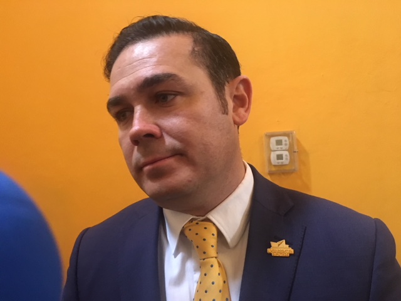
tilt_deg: +4.5
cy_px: 150
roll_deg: +1.0
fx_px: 336
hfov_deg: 61.7
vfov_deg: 48.2
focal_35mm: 29
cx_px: 200
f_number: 2.2
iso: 250
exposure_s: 1/15
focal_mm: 4.15
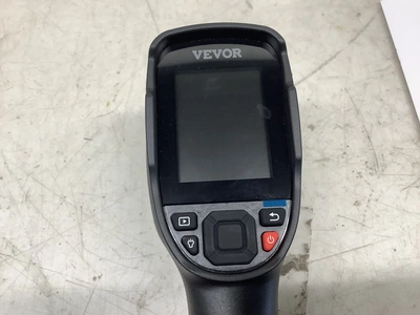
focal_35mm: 31
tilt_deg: -62.8
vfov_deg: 45.4
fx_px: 376
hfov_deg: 58.4
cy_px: 158
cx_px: 210
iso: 100
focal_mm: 3.3
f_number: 2.4
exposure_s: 1/120
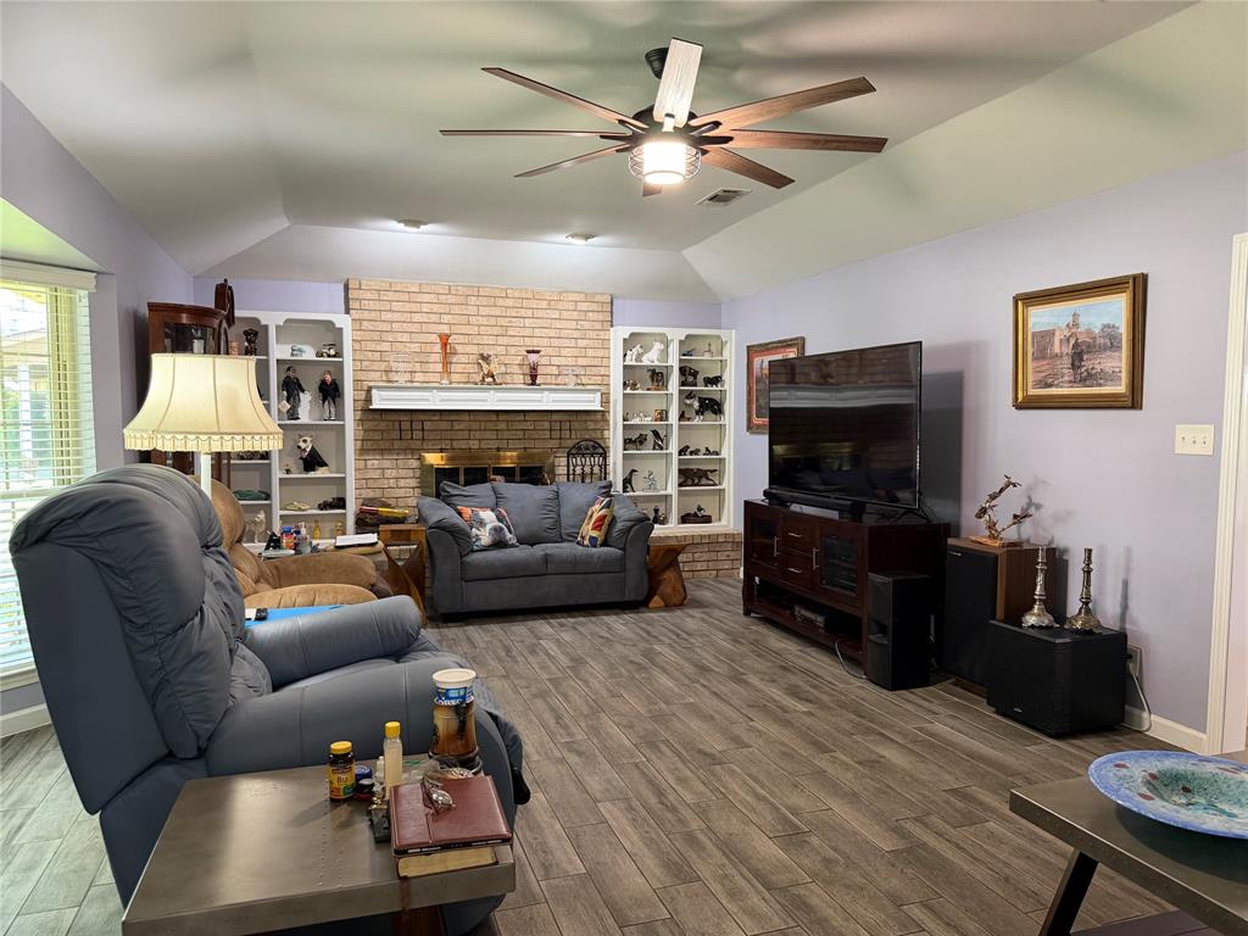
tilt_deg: -3.9
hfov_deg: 71.6
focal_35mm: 24
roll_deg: -0.1
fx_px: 865
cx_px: 624
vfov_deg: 56.8
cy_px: 468
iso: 320
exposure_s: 1/41
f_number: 1.78
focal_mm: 6.76
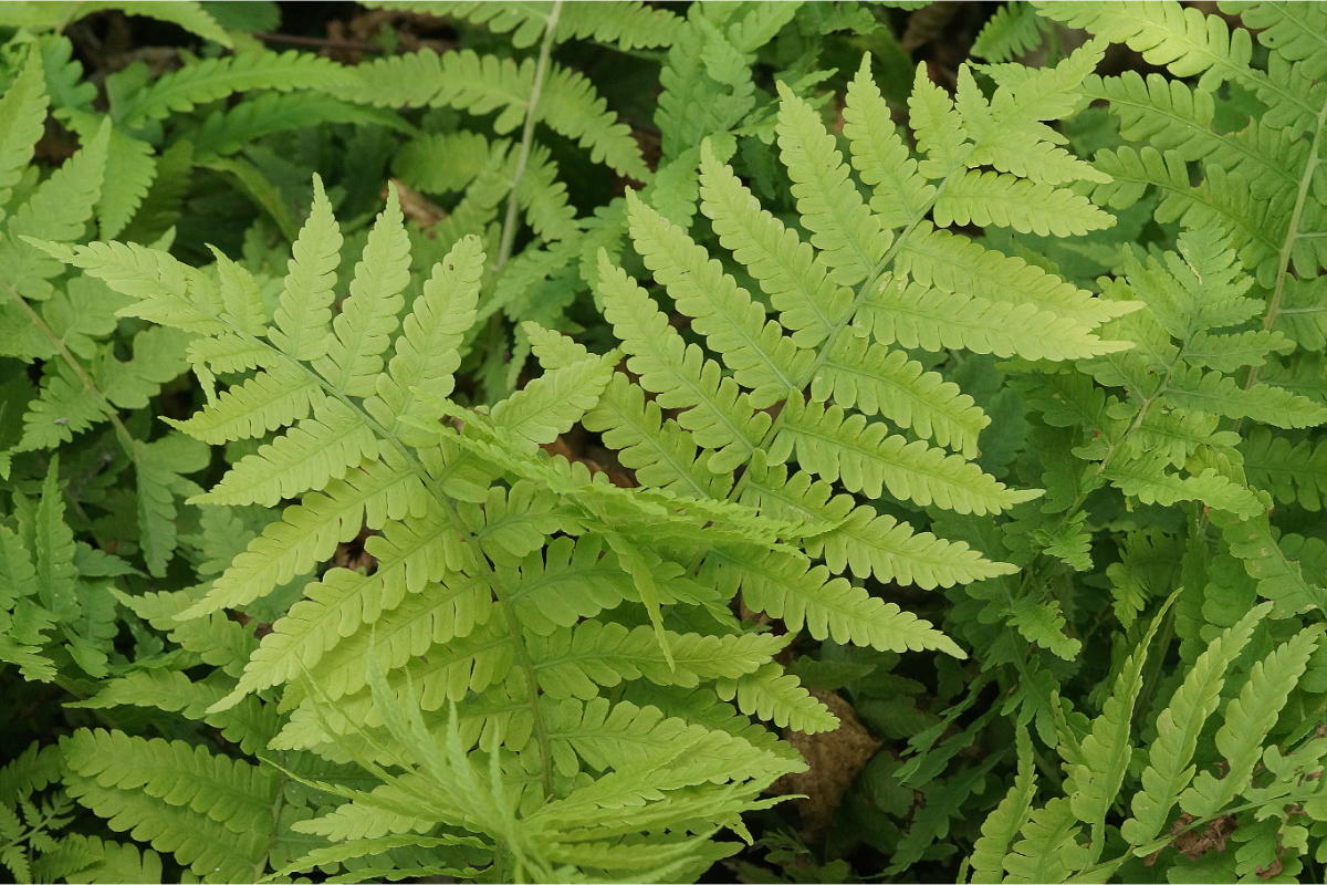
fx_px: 5529
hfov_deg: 13.7
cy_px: 442
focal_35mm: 150
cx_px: 664
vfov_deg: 9.1
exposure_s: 1/160
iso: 1000
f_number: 10
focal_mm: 100
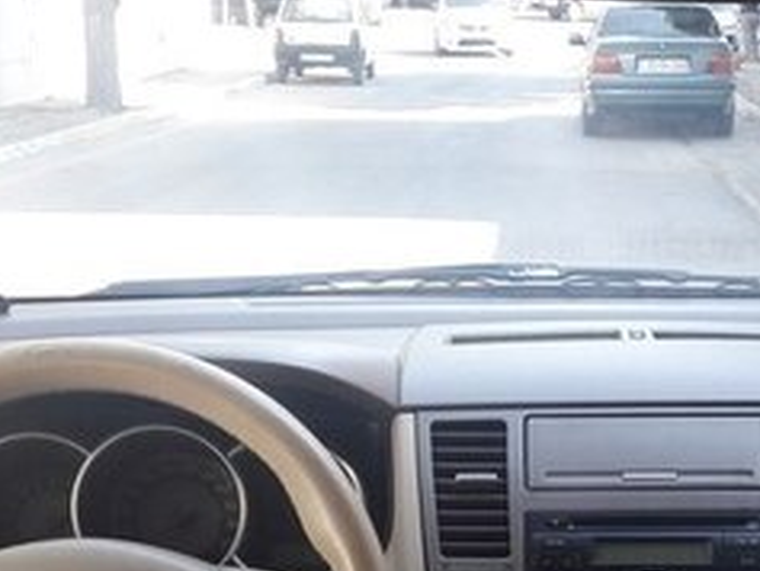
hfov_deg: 24.7
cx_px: 590
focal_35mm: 78
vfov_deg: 18.2
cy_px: 630
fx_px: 1713
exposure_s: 1/100
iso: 50
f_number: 1.9
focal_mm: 3.7
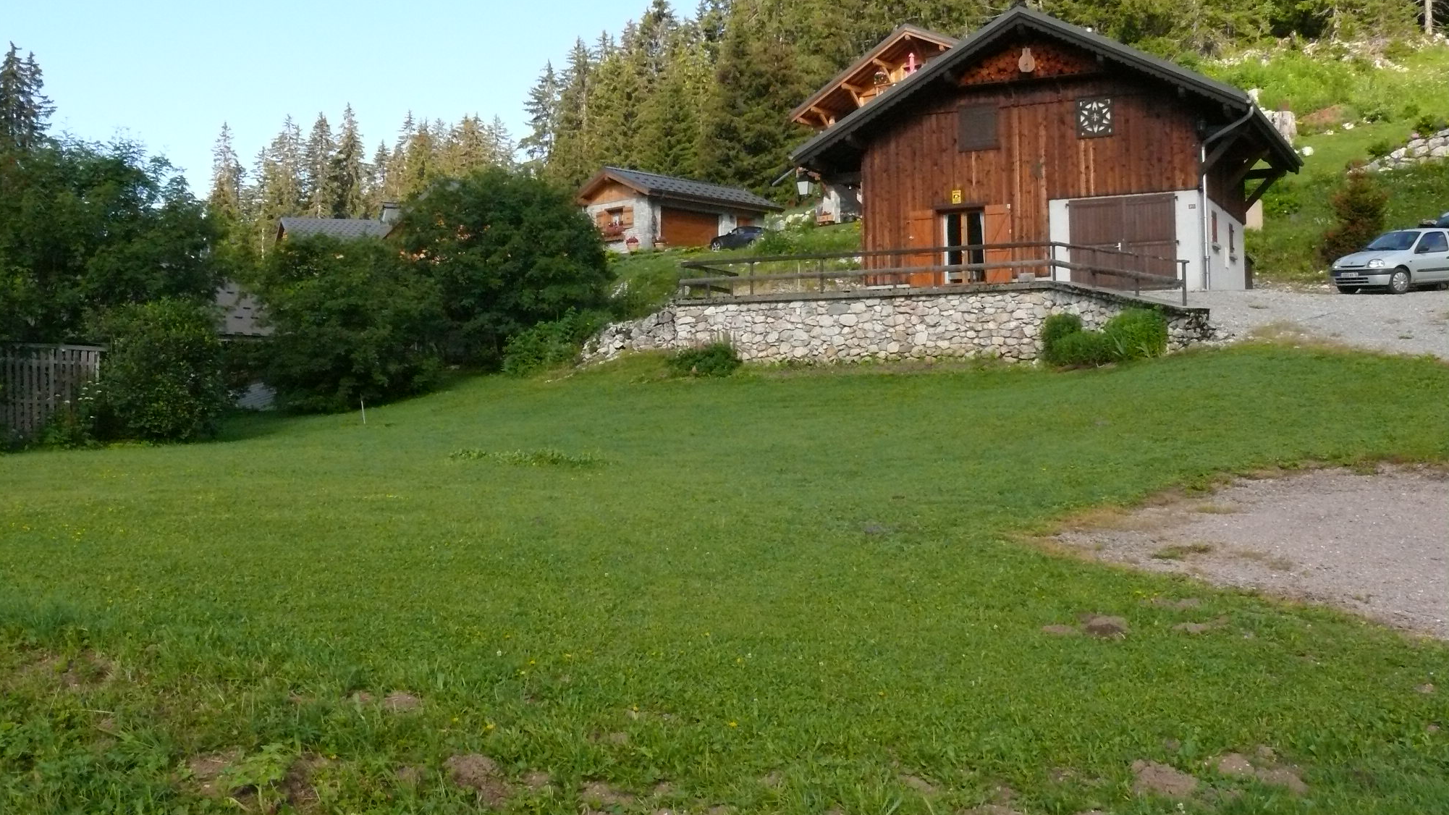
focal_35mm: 39
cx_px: 710
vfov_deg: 30.4
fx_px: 1498
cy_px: 366
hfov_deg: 51.6
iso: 400
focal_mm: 7.4
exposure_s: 1/500
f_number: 7.1
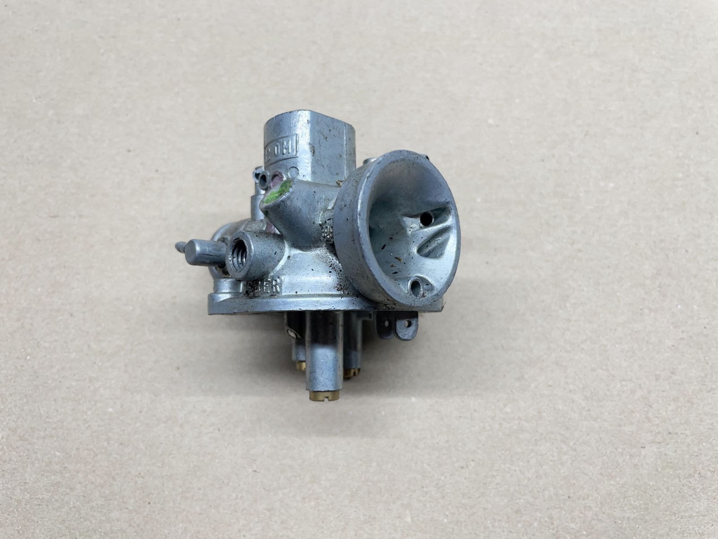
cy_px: 270
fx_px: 539
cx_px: 359
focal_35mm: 26
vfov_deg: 53.1
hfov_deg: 67.3
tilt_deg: -69.0
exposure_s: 1/100
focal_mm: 4.2
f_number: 1.6
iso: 80
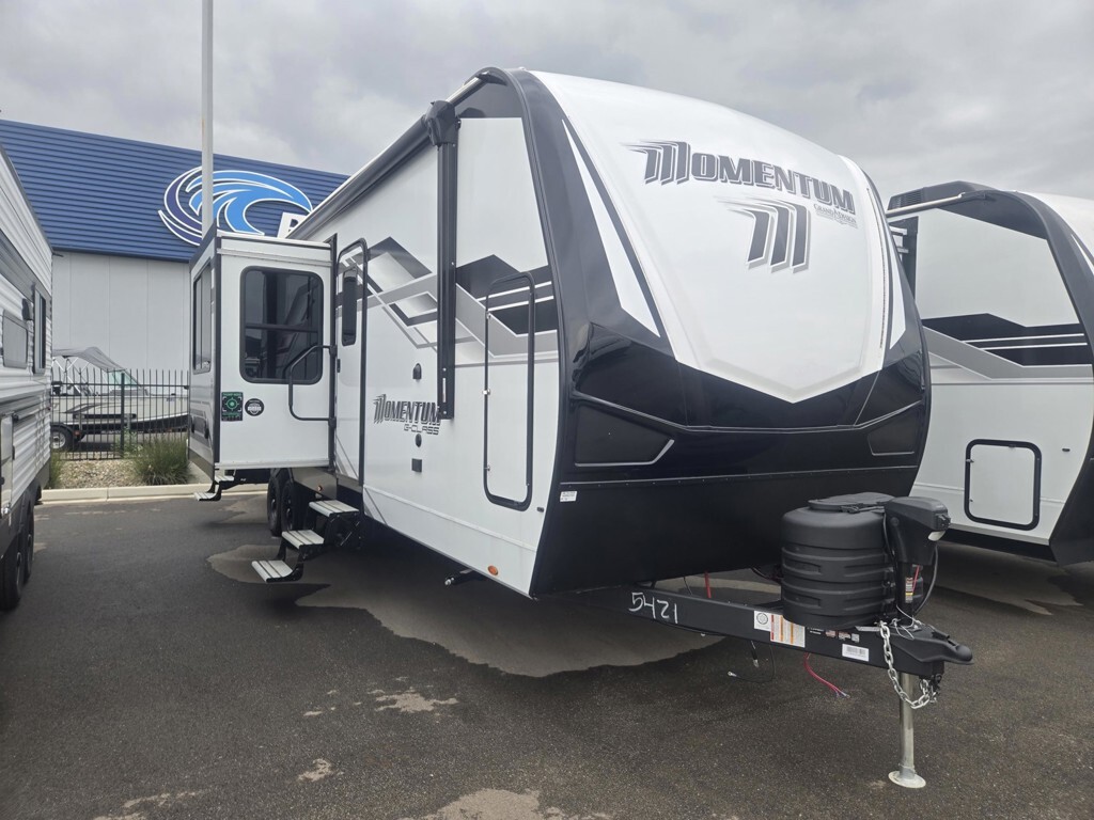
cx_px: 547
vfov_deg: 58.9
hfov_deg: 73.9
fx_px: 727
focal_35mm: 23
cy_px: 410
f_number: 1.8
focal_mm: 5.4
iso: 25
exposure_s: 1/368
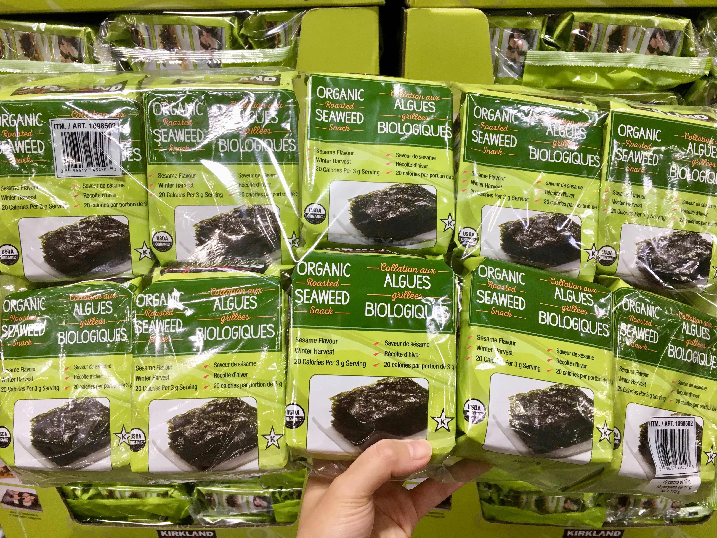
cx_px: 358
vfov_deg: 48.2
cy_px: 269
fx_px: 601
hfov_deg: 61.7
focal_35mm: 29
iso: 25
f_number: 2.2
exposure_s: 1/30
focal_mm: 4.15
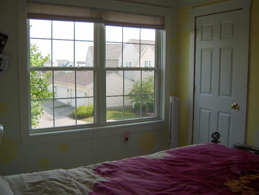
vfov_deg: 45.4
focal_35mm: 31
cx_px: 130
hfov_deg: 58.4
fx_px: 232
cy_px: 98
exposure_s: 1/192
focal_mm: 8.13
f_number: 2.7
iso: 50
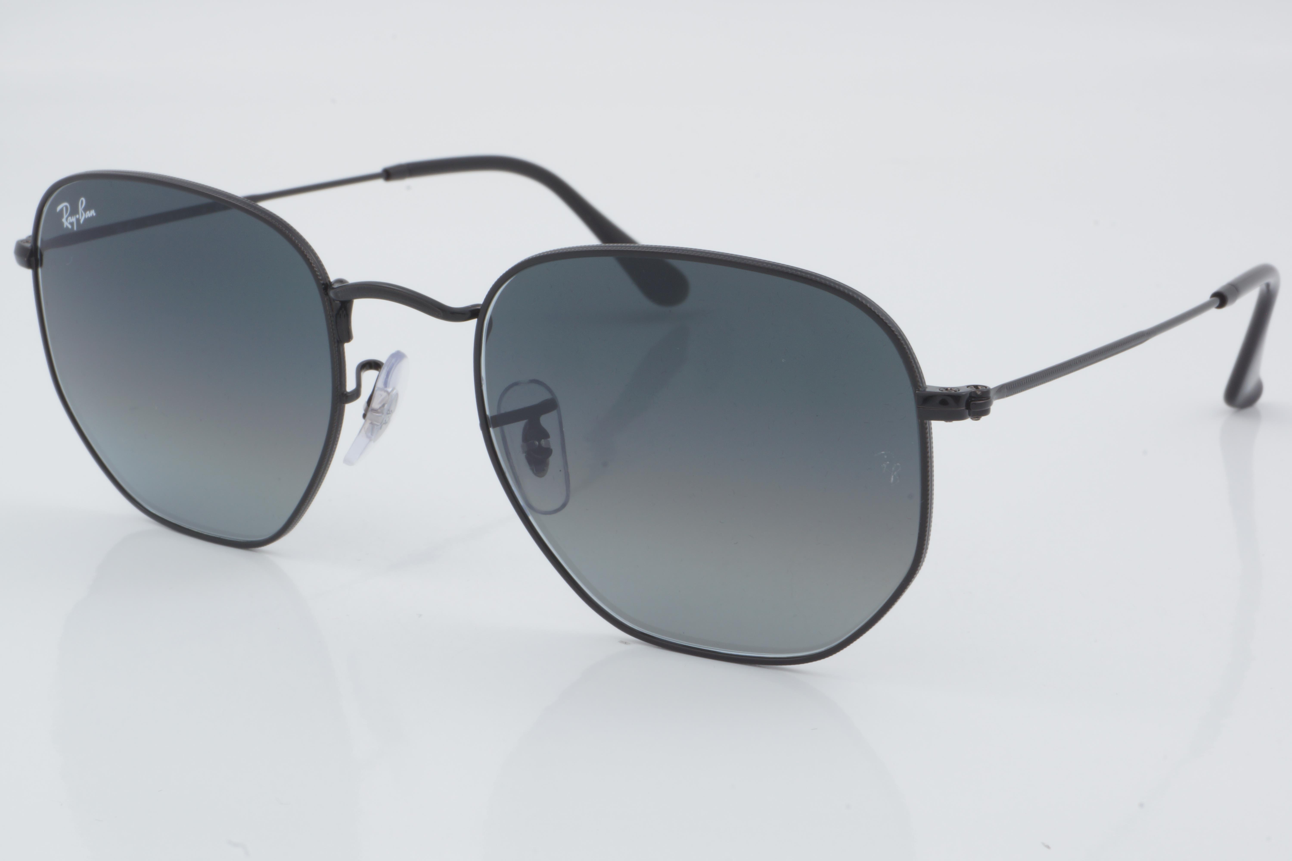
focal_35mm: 75
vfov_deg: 18.2
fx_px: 2691
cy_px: 430
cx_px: 646
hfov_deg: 27.0
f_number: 32
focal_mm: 50
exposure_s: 1/3
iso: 100
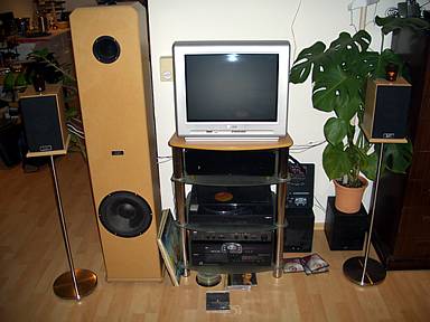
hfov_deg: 52.6
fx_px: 435
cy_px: 161
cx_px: 215
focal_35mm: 35
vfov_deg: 40.7
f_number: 2.6
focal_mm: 5.8
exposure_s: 1/60
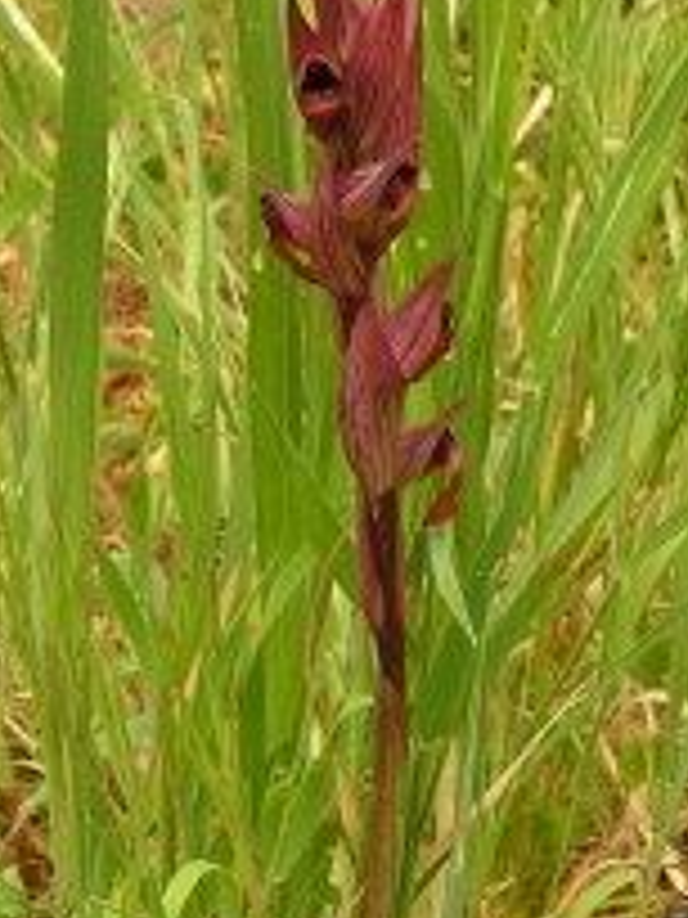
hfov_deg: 10.0
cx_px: 380
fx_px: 3949
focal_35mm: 149
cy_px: 490
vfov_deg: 13.3
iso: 50
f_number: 5.6
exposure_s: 1/100
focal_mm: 11.1
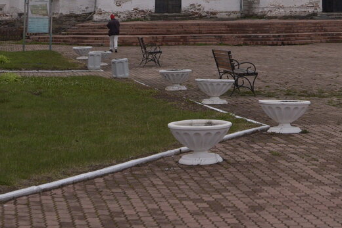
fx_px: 1197
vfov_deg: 10.2
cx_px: 326
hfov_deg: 16.0
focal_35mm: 126
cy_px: -187
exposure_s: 1/3200
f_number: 6.3
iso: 500
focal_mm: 32
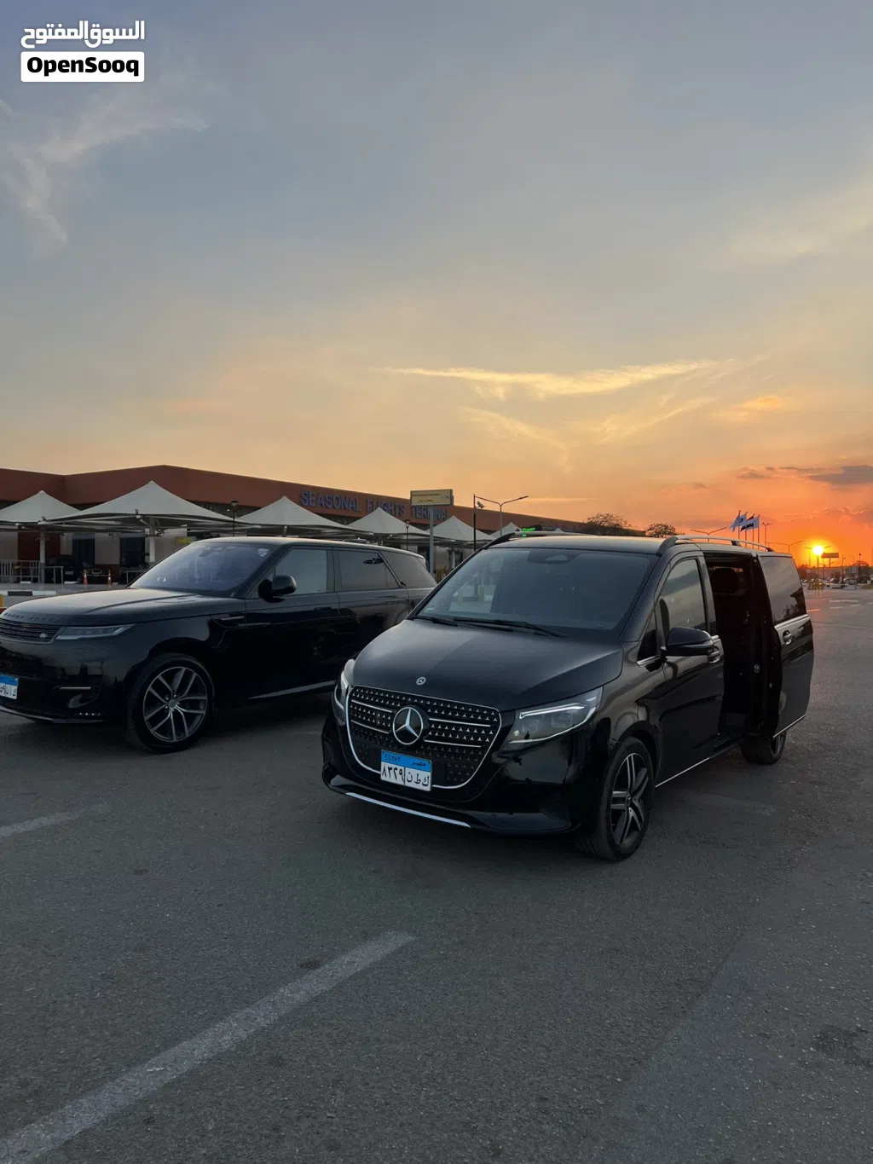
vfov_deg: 67.3
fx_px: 874
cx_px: 436
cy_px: 582
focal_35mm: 26
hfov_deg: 53.1
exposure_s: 1/894
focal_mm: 5.7
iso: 50
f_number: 1.5
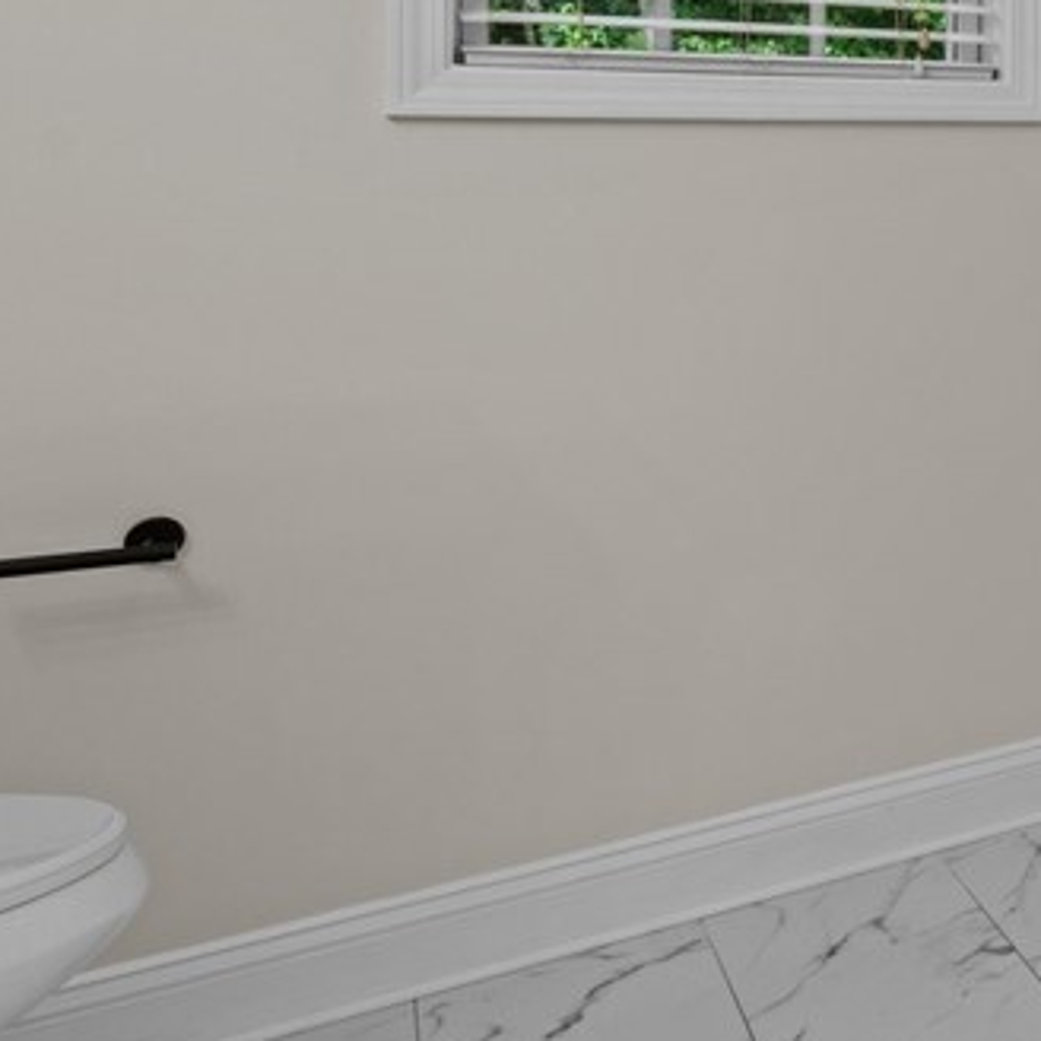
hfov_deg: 25.4
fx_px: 1531
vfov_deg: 35.8
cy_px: 151
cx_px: 1655
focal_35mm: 45
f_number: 8
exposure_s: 1/5
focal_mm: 16
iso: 400
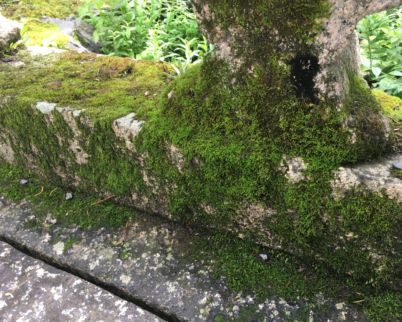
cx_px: 214
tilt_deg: -33.1
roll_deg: +5.3
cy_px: 157
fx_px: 369
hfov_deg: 57.1
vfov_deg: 47.1
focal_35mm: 31
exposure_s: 1/30
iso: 32
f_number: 2.2
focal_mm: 4.15
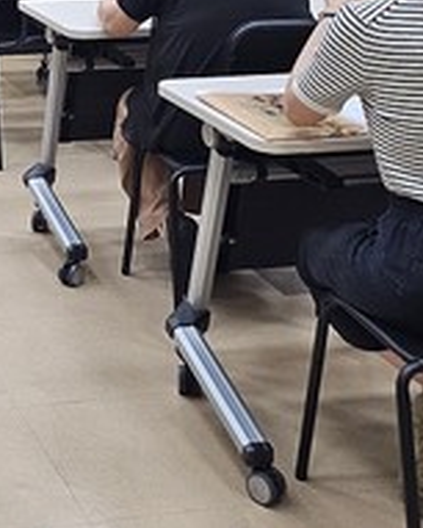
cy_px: -46
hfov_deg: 17.6
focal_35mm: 82
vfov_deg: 22.1
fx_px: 1282
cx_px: -127
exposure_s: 1/120
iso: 125
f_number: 1.8
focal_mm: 5
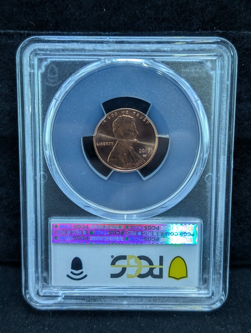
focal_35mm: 49
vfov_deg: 38.9
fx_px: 473
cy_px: 166
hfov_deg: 29.7
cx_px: 126
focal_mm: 6.9
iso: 140
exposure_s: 1/60
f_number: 1.68
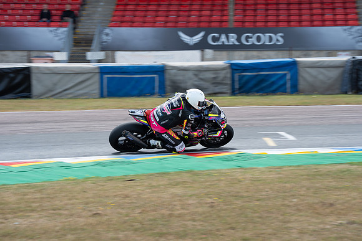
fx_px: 1656
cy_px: 120
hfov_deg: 12.5
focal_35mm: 165
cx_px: 181
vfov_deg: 8.3
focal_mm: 160
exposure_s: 1/400
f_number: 6.3
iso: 250
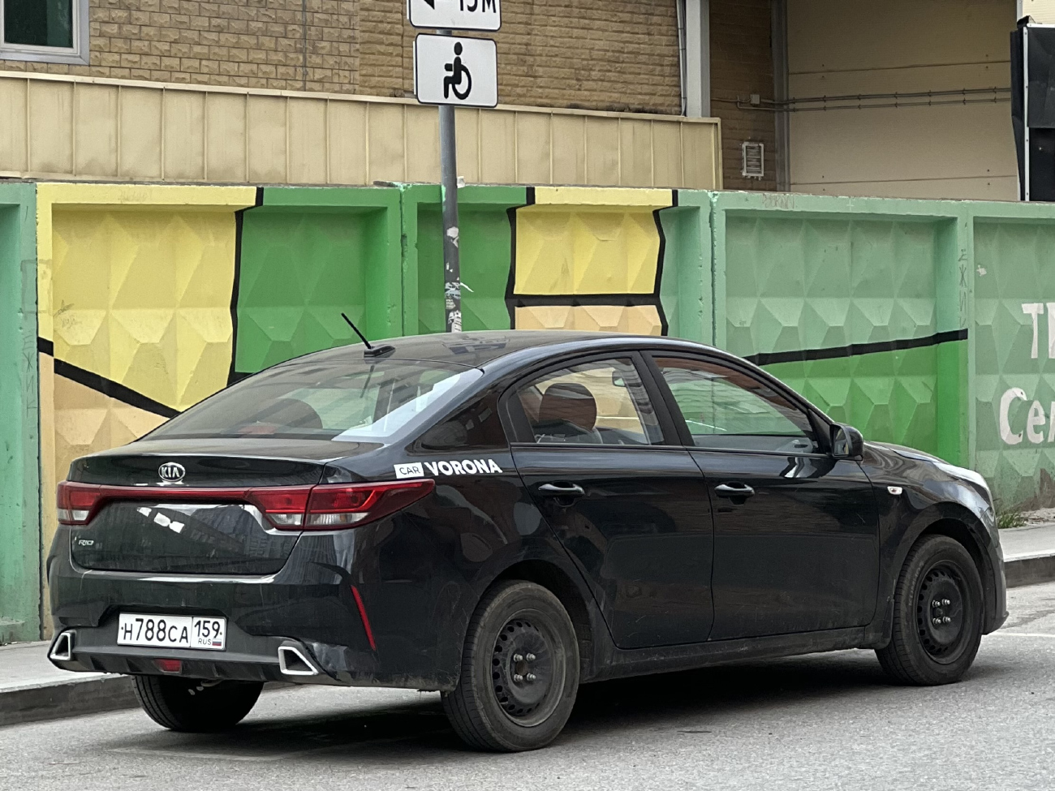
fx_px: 2347
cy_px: 396
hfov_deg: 25.3
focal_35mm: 77
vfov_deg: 19.1
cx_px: 528
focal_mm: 9
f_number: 2.8
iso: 40
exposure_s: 1/121
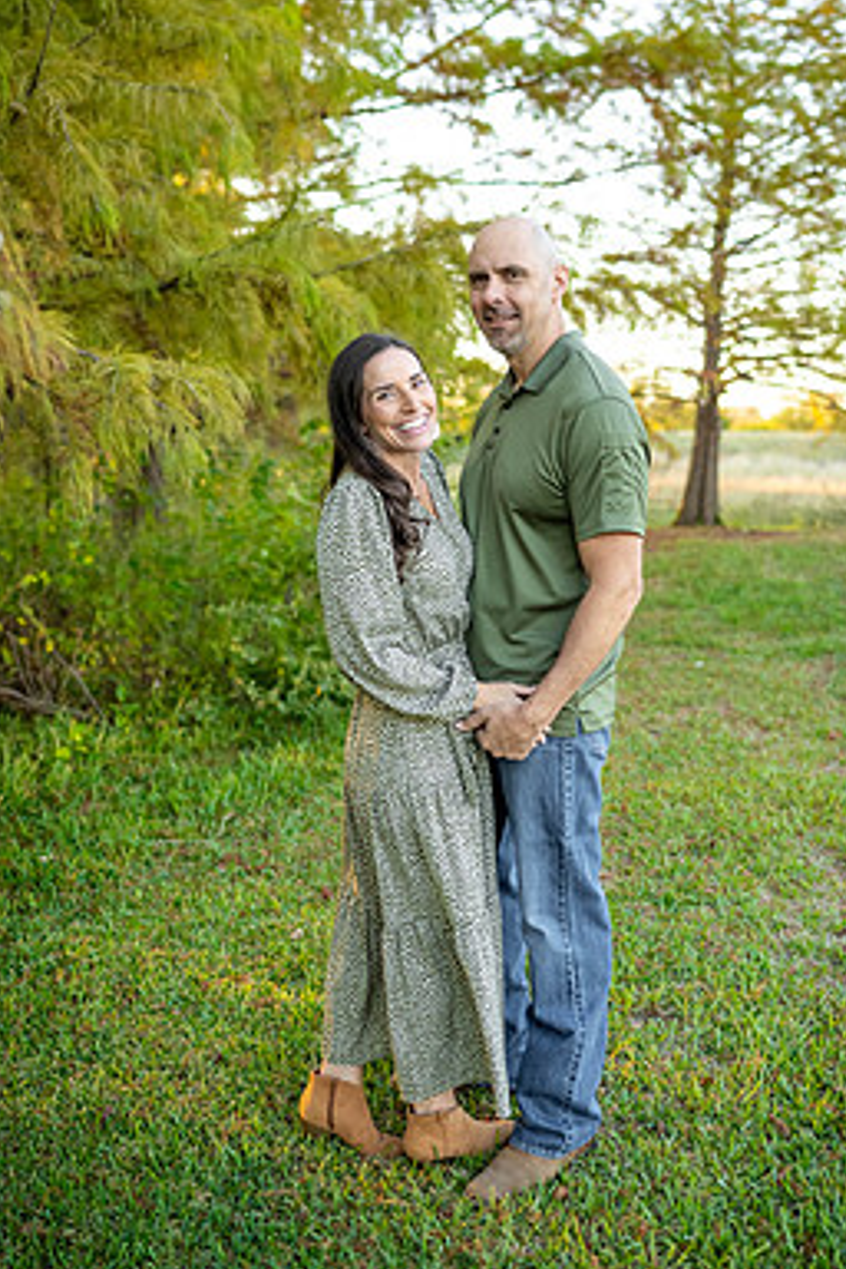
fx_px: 1445
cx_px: 463
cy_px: 608
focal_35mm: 41
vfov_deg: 47.4
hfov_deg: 32.6
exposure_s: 1/640
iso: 640
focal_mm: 35
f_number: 2.2
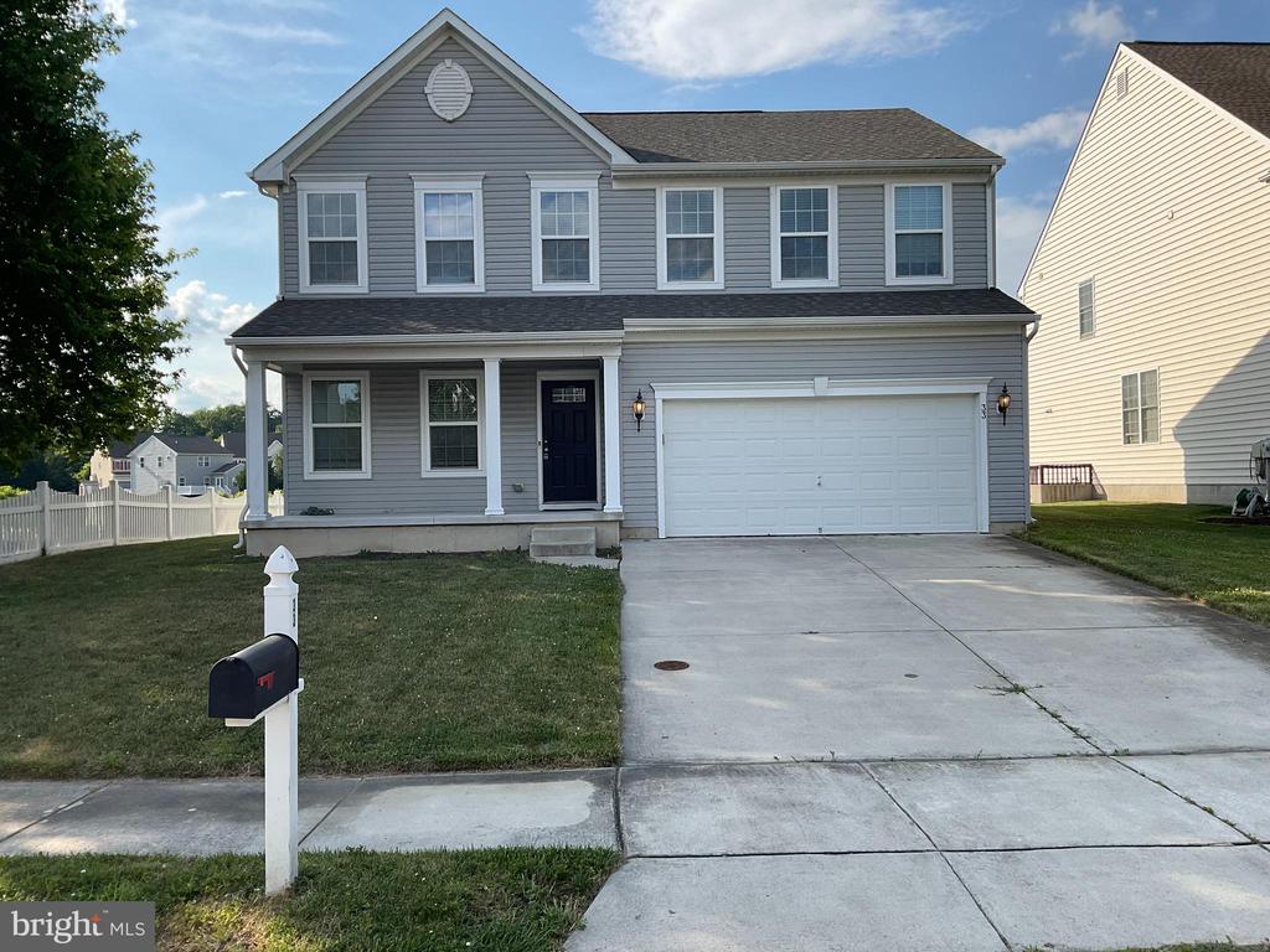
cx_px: 635
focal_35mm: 29
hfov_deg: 61.7
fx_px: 1064
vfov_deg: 48.2
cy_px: 476
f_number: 1.8
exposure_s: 1/1250
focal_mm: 3
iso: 16
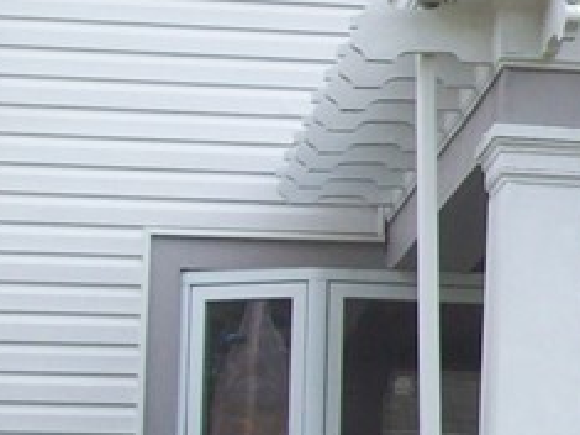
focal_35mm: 196
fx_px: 3282
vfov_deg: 7.6
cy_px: 174
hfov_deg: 9.6
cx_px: 1049
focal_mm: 7.6
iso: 80
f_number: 3
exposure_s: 1/206
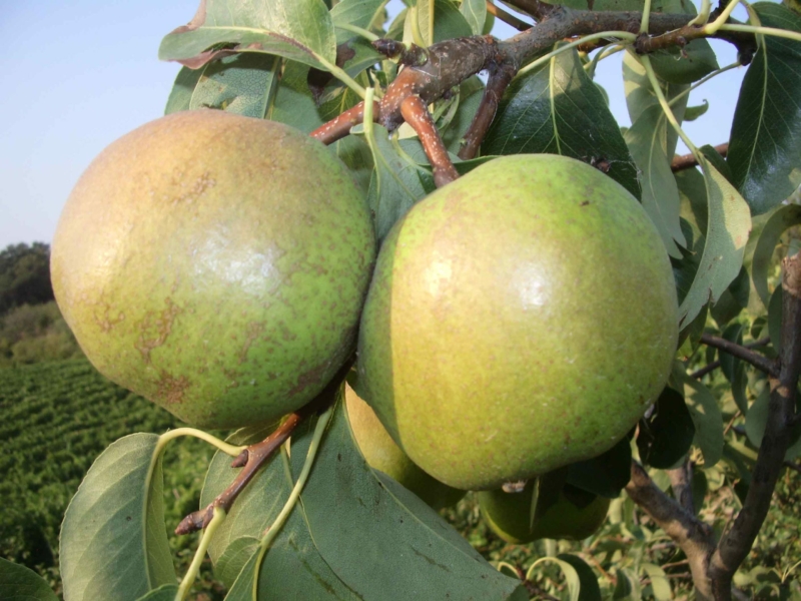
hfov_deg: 52.6
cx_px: 400
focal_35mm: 35
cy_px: 300
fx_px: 810
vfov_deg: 40.7
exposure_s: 1/200
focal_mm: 5.8
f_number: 4.3
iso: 80
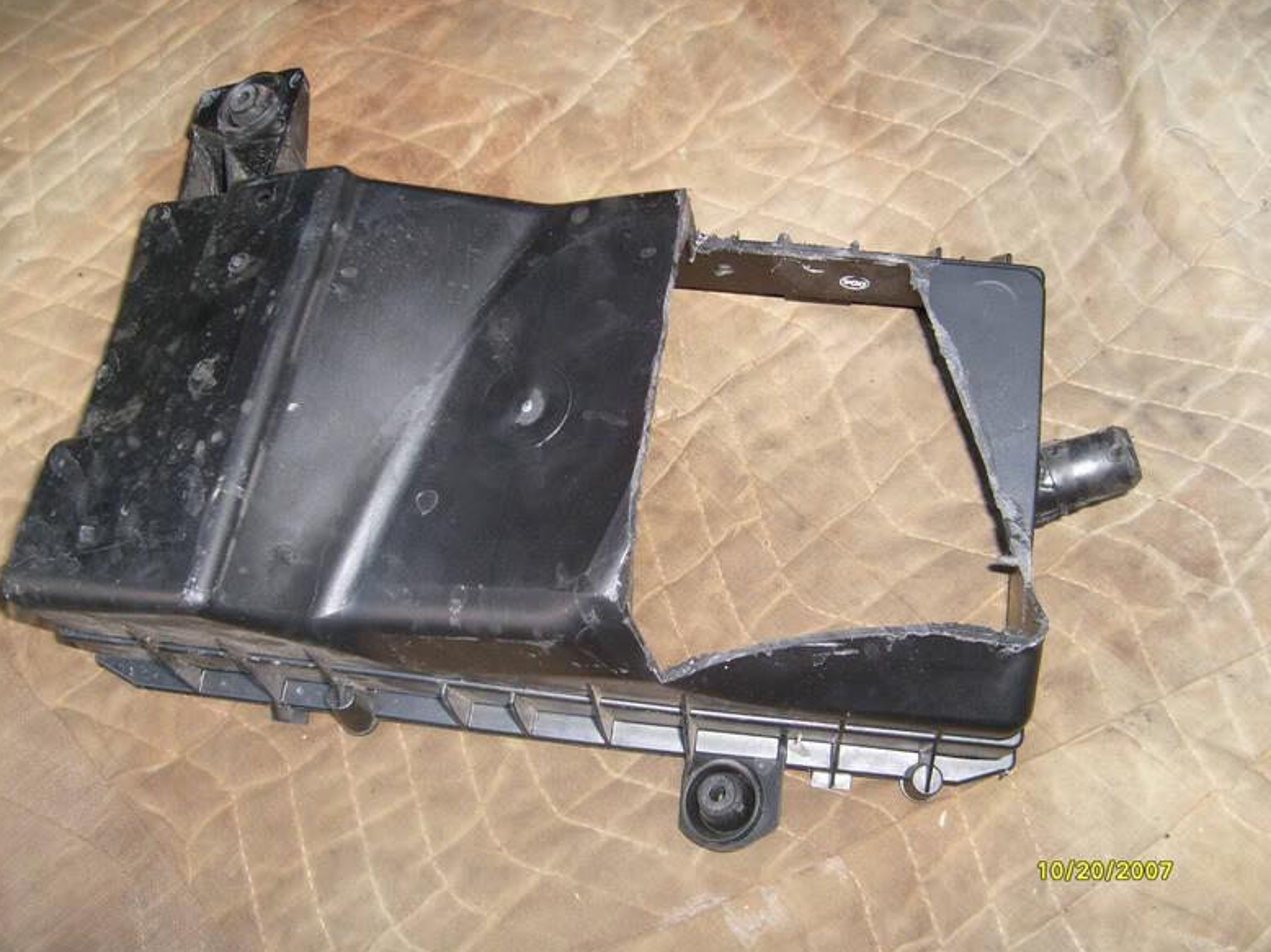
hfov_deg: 51.4
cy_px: 482
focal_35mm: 36
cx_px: 644
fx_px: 1321
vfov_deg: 39.6
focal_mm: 5.8
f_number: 2.8
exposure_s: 1/45
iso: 100
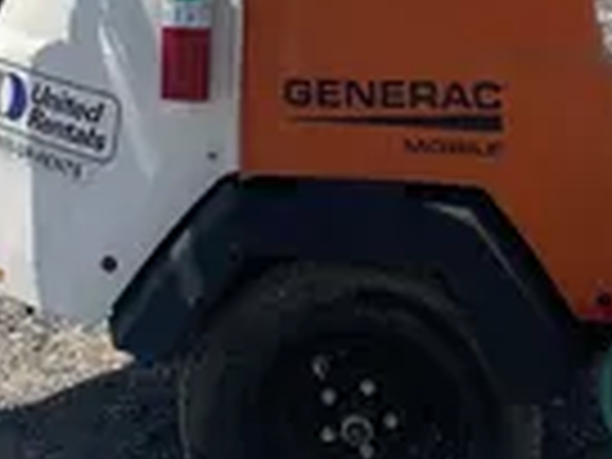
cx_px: -14
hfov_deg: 18.2
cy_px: -196
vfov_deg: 13.4
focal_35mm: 105
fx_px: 1856
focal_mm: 4.2
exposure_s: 1/6897
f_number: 1.6
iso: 50
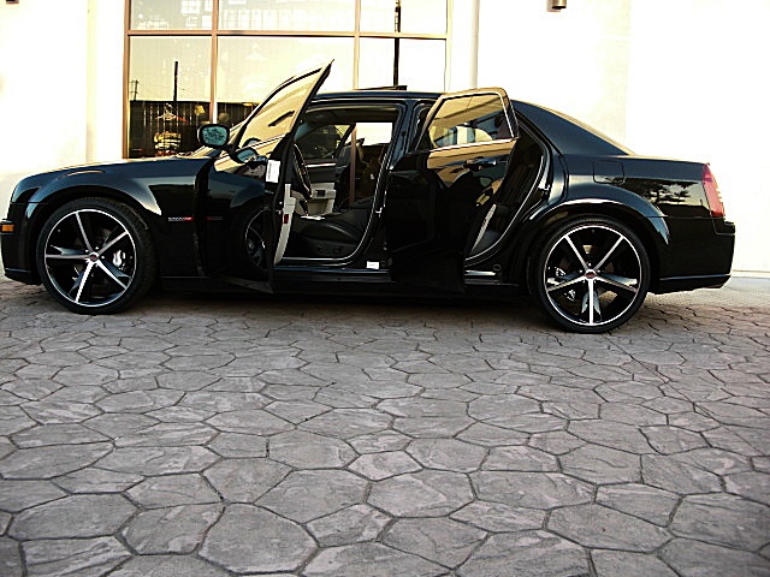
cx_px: 385
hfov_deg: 51.4
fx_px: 801
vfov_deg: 39.7
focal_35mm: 36
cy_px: 288
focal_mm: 6.3
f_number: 2.8
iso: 100
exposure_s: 1/80
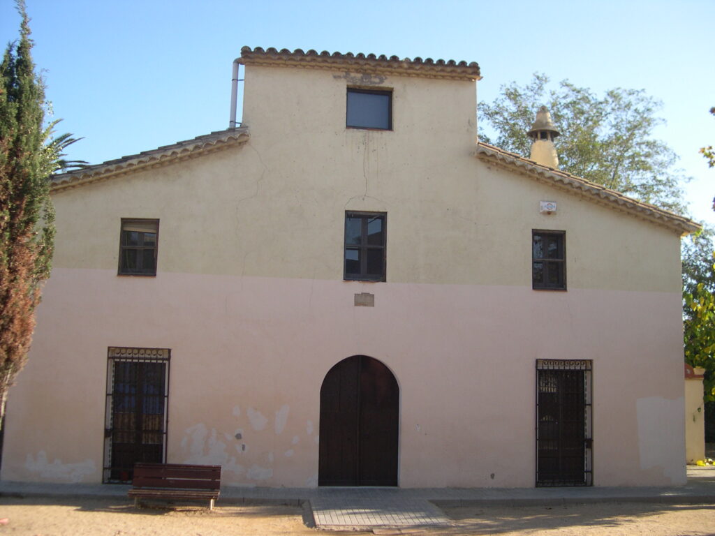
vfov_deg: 37.7
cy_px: 268
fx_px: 785
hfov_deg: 49.0
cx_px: 358
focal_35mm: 38
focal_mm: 8
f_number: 2.8
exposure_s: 1/562
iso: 100
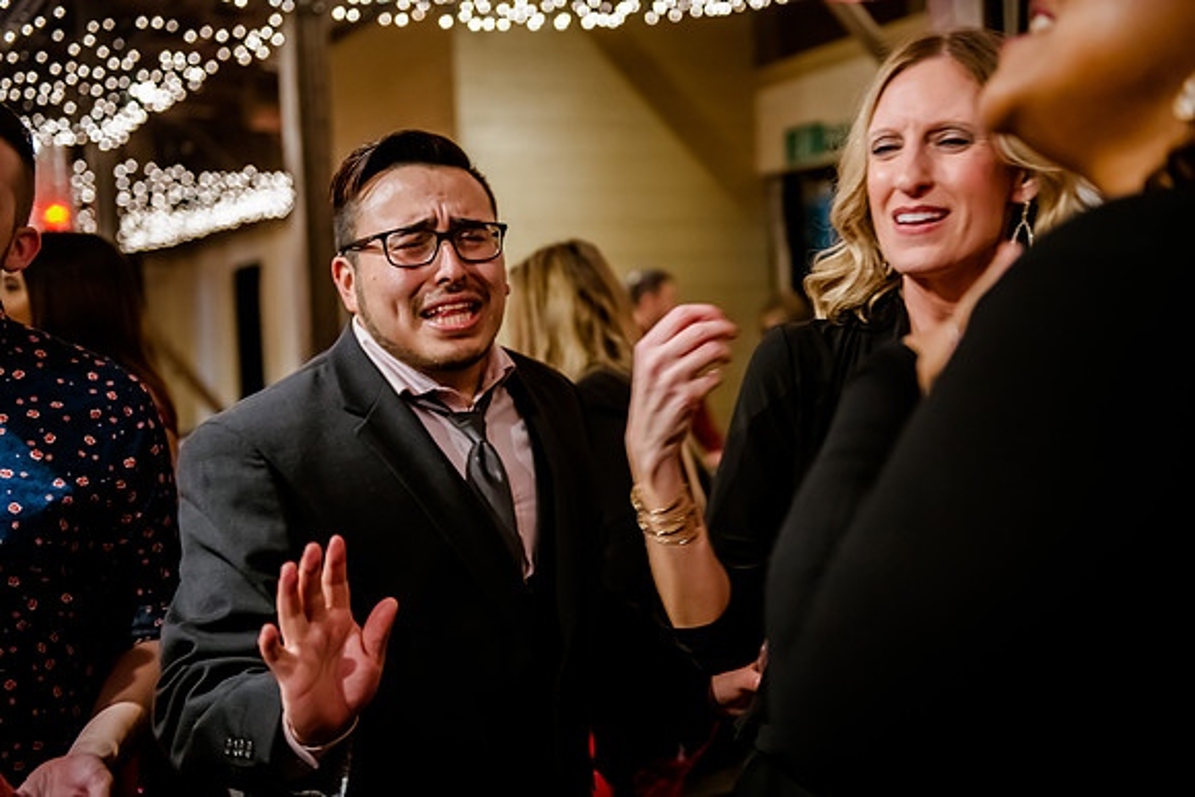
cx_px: 598
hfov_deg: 39.6
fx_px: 1660
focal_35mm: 50
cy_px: 398
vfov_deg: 27.0
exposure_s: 1/100
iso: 5000
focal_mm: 50
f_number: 2.8
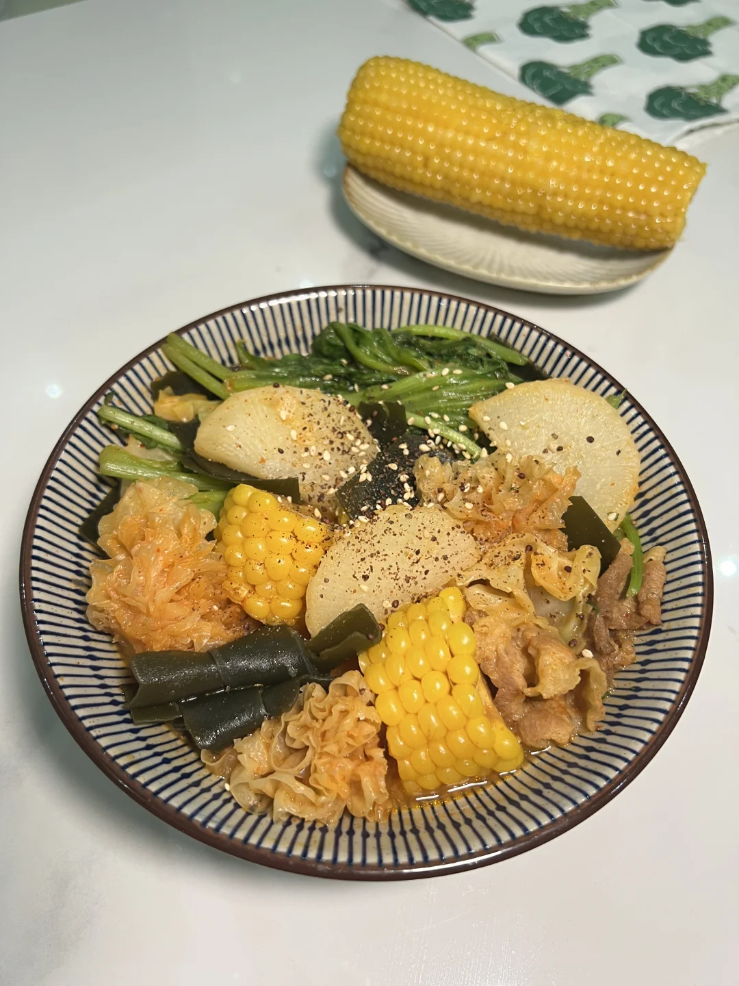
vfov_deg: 67.3
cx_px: 370
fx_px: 740
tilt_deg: -54.9
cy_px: 493
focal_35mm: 26
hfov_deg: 53.1
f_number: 1.5
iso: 100
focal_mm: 5.7
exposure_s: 1/50
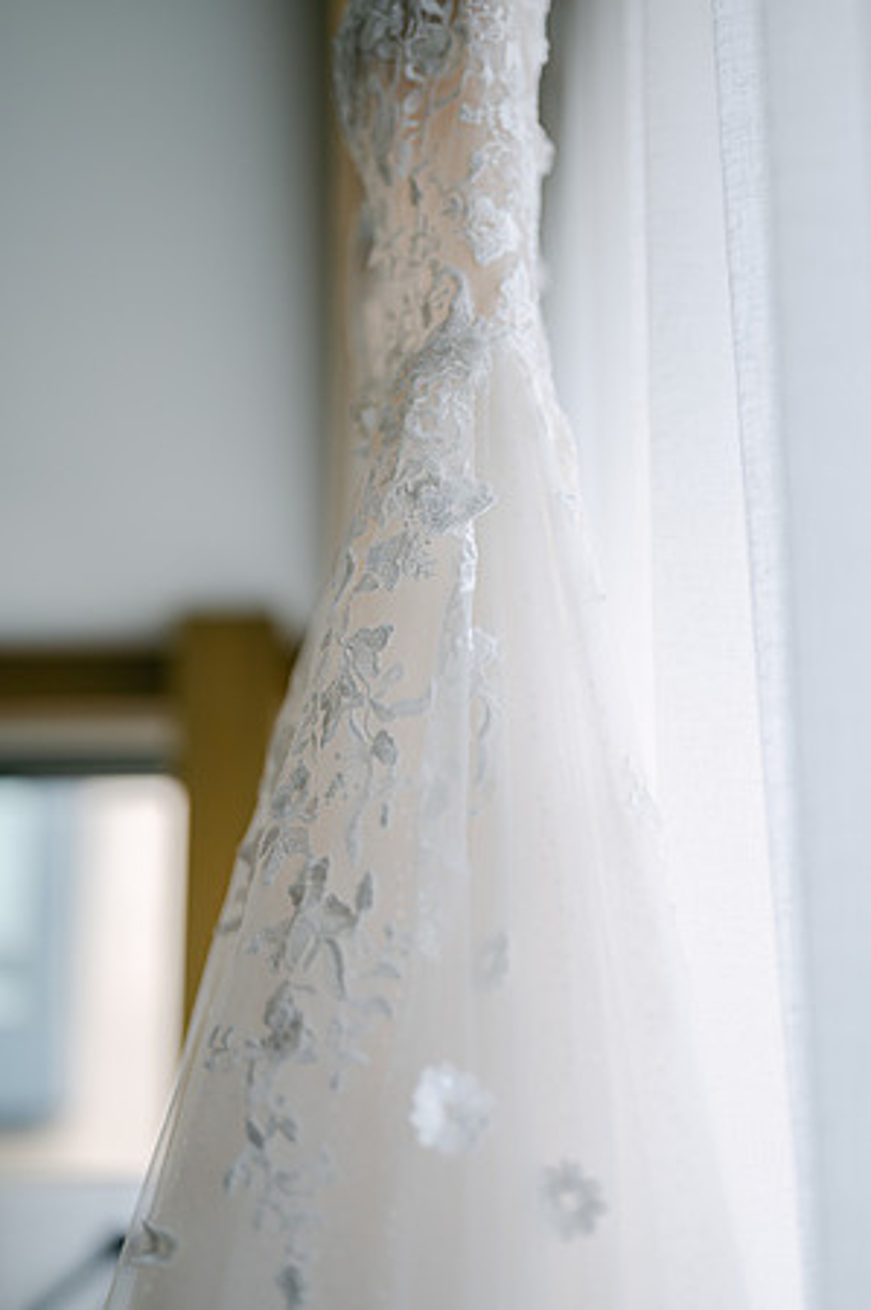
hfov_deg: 26.9
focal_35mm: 50
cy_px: 655
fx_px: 1819
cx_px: 436
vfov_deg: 39.6
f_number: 1.8
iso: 100
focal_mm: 50
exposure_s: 1/1600
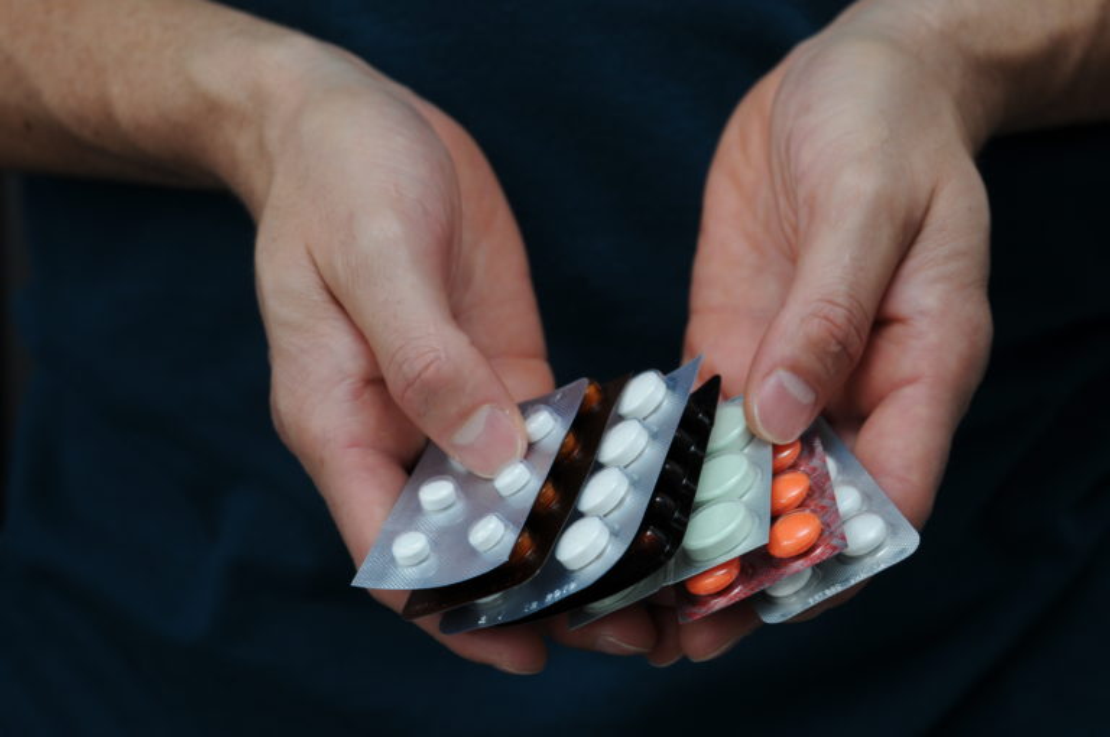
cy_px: 368
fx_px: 4250
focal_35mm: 138
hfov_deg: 14.9
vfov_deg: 9.9
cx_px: 555
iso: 250
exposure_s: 1/125
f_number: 5.6
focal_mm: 92
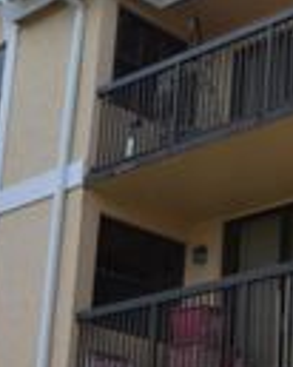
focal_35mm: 98
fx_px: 1064
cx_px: 395
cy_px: 306
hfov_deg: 14.9
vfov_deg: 19.3
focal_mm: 18
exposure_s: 1/200
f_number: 7.1
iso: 100
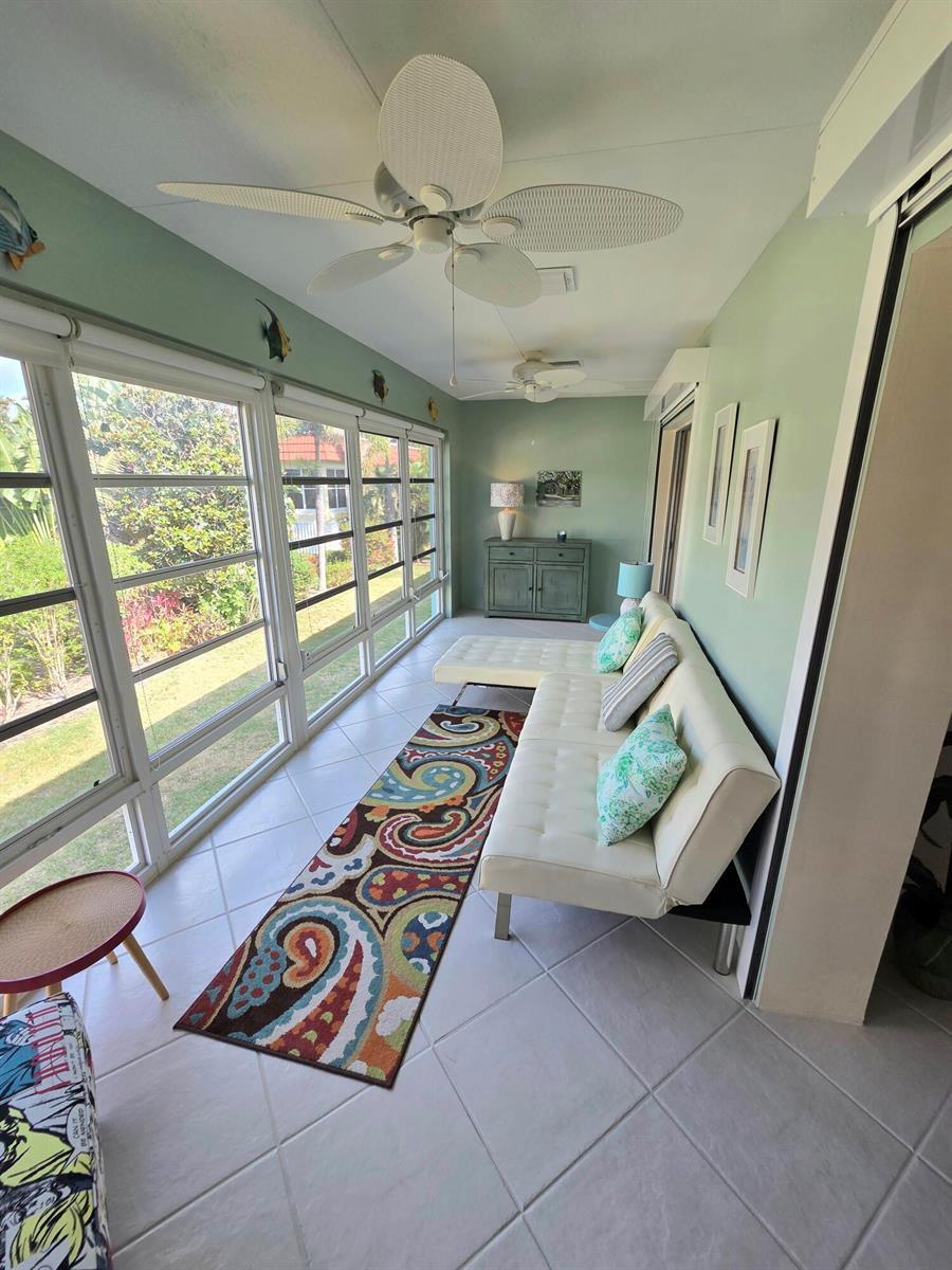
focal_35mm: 13
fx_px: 477
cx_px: 476
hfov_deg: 89.9
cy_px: 635
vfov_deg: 106.2
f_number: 2.2
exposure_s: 1/120
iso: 50
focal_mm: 2.2
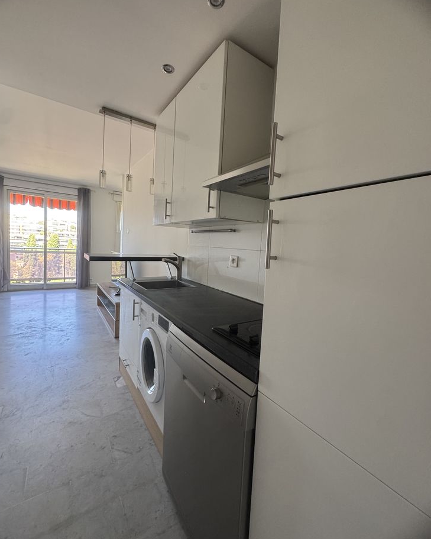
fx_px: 239
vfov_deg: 96.8
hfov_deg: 84.0
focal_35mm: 15
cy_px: 260
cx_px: 213
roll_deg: -3.1
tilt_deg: -3.6
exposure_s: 1/99
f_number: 2.2
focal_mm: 2.22
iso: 200
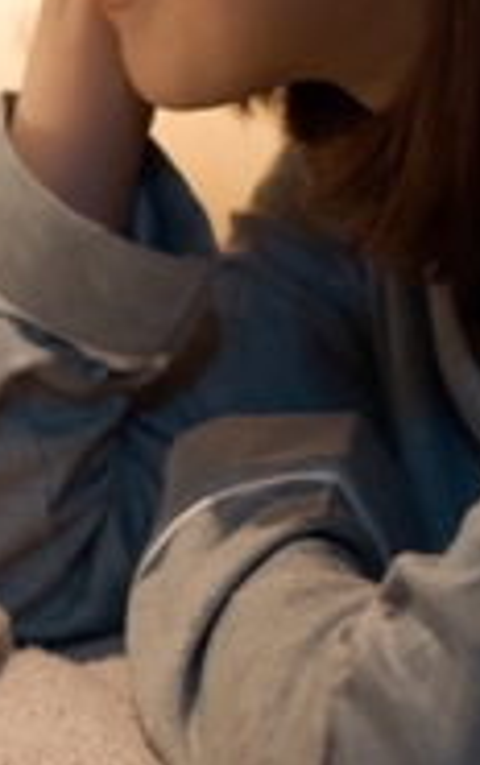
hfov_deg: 9.1
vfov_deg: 14.9
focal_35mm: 140
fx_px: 2923
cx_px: -290
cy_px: 252
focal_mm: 35
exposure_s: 1/200
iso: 400
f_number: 2
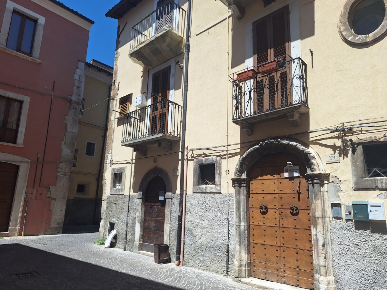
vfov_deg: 58.9
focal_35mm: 23
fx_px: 257
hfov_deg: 73.9
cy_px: 145
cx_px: 194
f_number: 1.8
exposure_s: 1/2433
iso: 40
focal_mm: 5.54
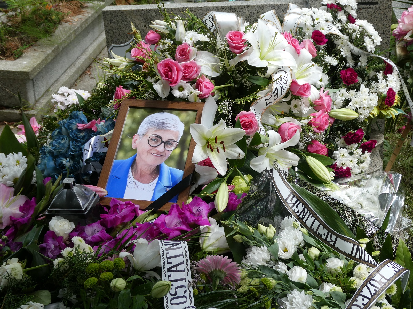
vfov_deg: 27.0
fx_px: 644
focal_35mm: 54
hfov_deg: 35.5
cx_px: 206
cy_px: 154
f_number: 4.1
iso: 80
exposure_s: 1/200
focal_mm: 9.6
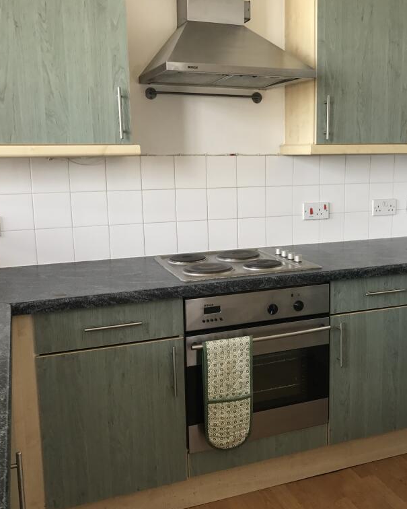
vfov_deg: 49.1
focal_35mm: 37
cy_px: 254
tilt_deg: -10.0
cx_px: 270
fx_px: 557
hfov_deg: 39.7
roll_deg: +0.2
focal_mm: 3.99
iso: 32
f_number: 1.8
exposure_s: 1/50
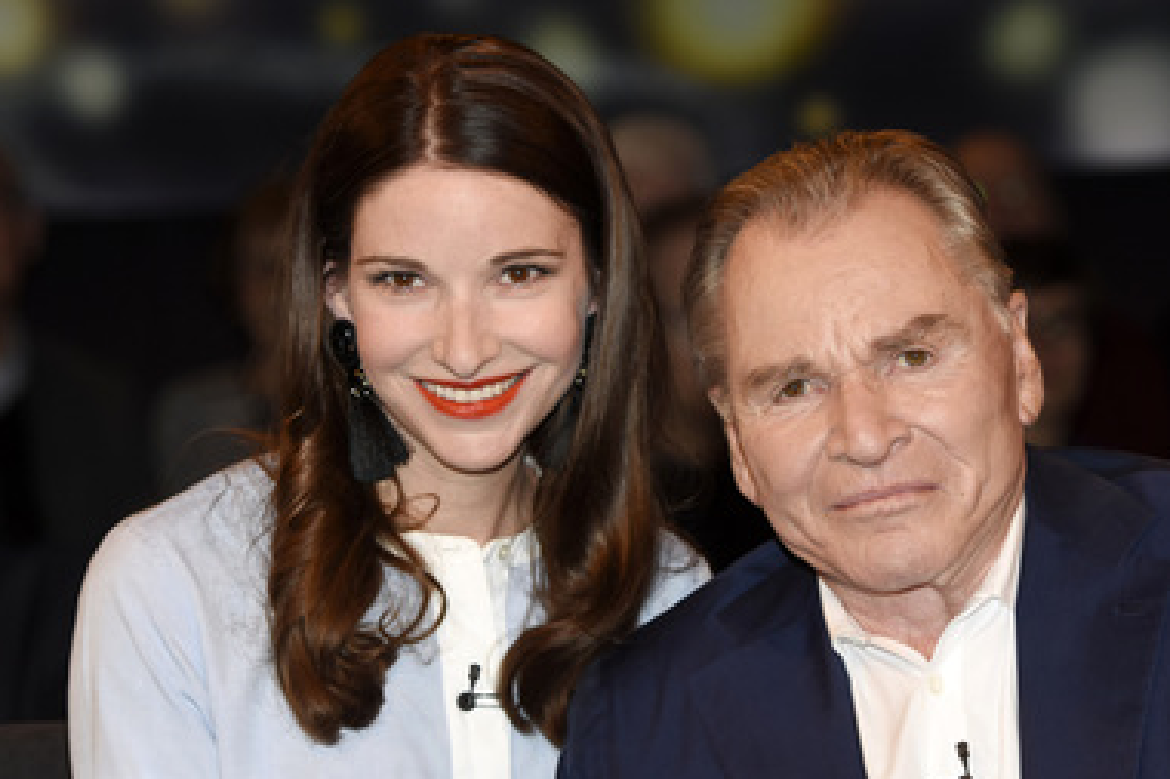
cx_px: 654
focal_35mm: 217
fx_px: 7049
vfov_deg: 6.3
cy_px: 437
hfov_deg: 9.5
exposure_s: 1/250
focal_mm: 122
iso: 400
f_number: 5
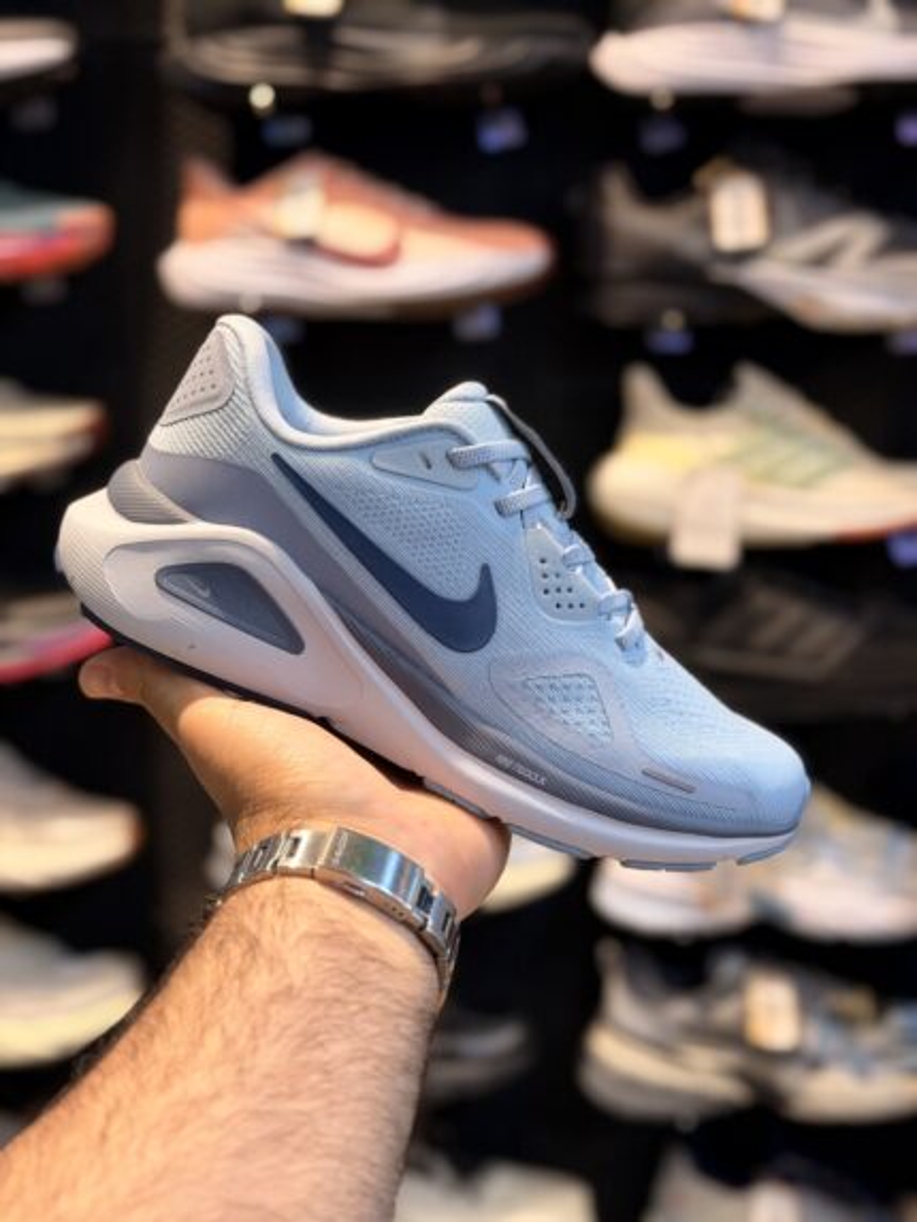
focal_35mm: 48
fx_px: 1695
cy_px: 611
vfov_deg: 39.6
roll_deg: +0.2
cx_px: 458
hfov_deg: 30.3
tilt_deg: -8.8
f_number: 1.78
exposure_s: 1/100
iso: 64
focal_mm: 6.76
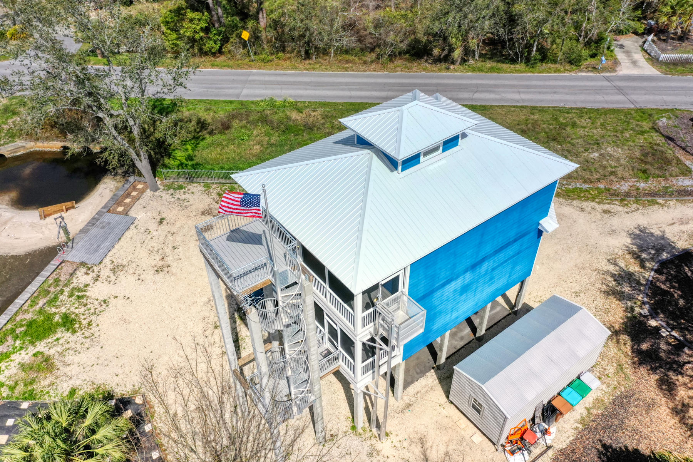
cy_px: 231
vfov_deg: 46.4
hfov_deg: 65.5
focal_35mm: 28
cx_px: 346
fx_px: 539
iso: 100
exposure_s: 1/800
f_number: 7.1
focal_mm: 10.3
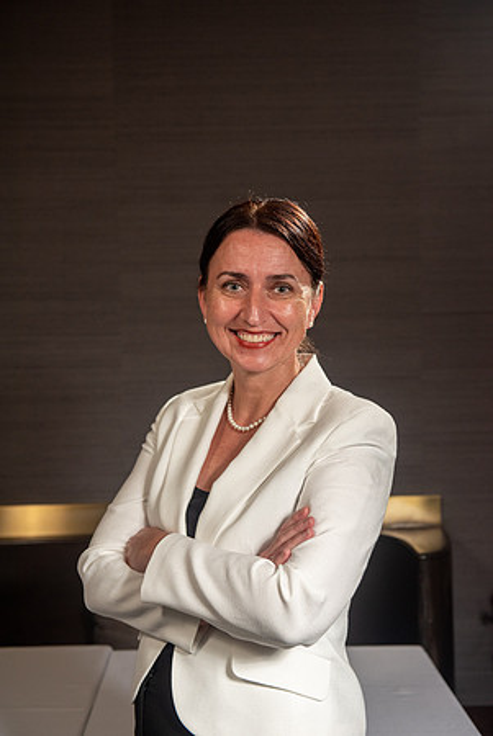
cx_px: 246
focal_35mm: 50
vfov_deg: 39.6
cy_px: 368
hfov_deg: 27.1
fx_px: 1025
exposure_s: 1/125
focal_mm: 50
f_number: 4
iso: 800
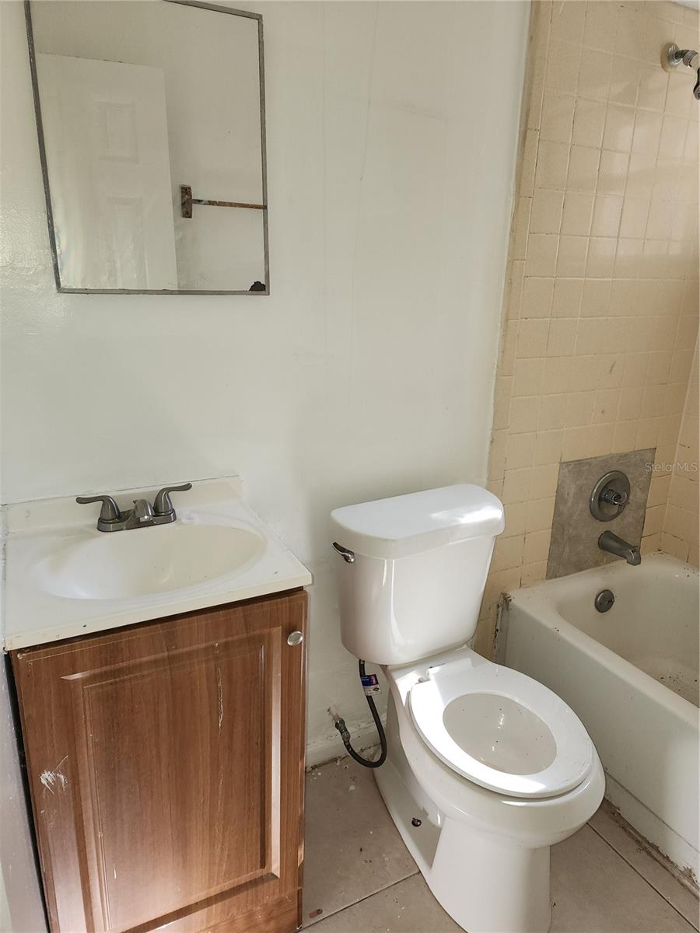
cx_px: 350
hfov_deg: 58.9
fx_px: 620
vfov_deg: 73.9
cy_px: 466
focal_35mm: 23
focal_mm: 6.4
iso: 64
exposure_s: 1/60
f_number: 1.8
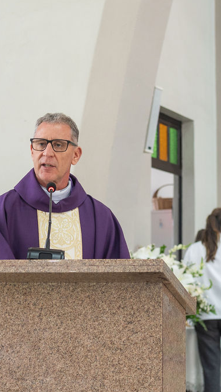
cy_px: 196
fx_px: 886
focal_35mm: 85
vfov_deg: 25.0
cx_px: 94
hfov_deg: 14.2
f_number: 2.8
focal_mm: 35
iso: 640
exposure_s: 1/160
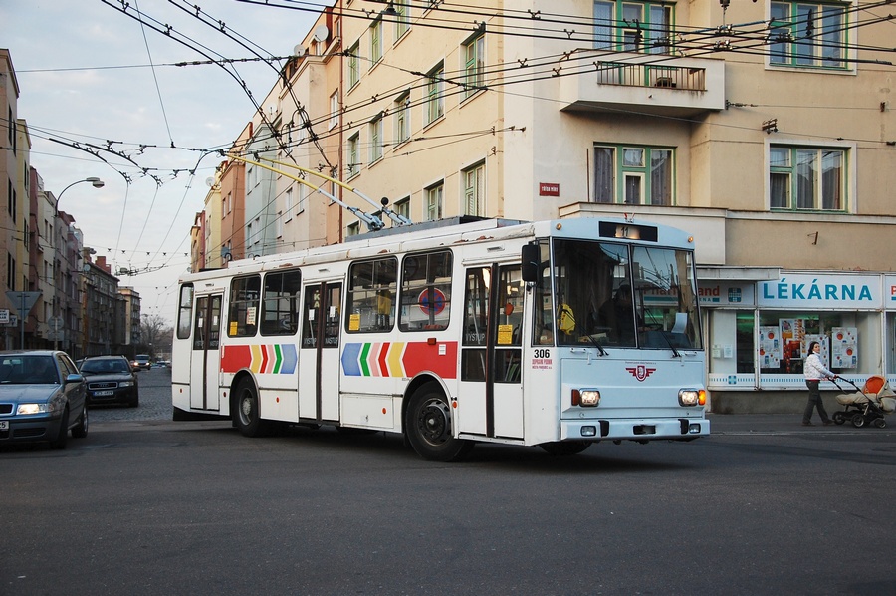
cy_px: 298
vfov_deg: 28.0
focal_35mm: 48
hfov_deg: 41.2
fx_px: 1193
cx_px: 448
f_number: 4.2
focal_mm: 32
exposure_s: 1/500
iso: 500
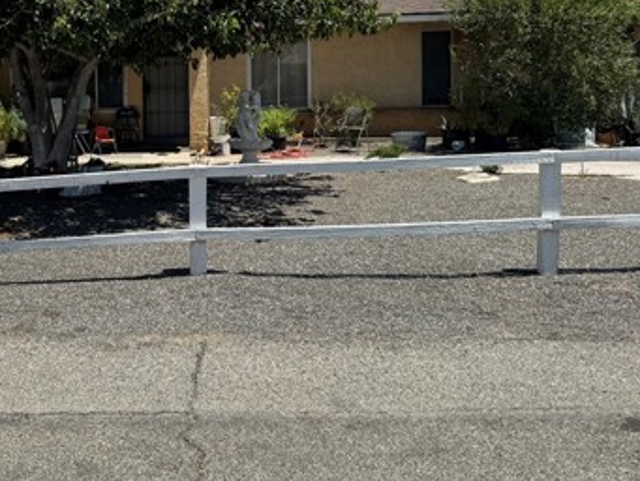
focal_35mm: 45
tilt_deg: -5.1
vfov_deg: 31.6
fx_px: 832
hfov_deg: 39.5
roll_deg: +1.6
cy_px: 122
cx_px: 83
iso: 80
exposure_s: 1/4950
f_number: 1.78
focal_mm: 6.76
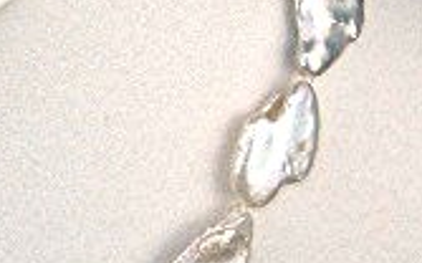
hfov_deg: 14.5
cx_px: -136
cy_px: 109
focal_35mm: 138
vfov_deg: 9.5
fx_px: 1586
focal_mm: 6.2
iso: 164
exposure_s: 1/30
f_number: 7.2
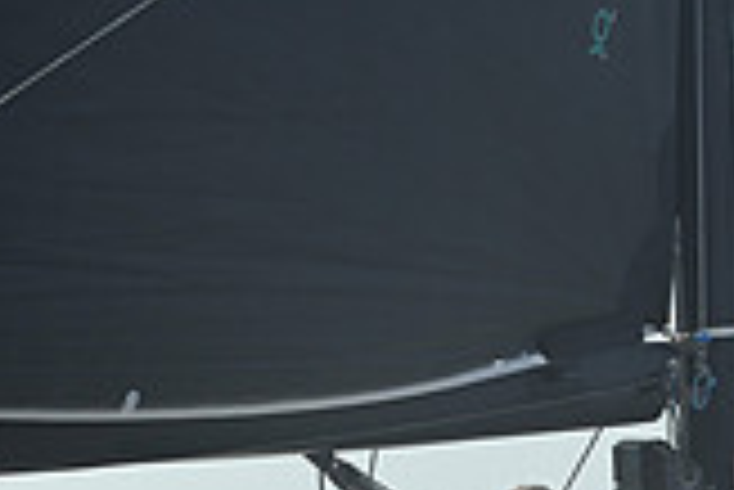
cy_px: 744
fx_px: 7122
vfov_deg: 3.9
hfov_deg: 5.8
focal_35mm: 349
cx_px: -369
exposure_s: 1/1250
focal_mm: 98
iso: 320
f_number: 8
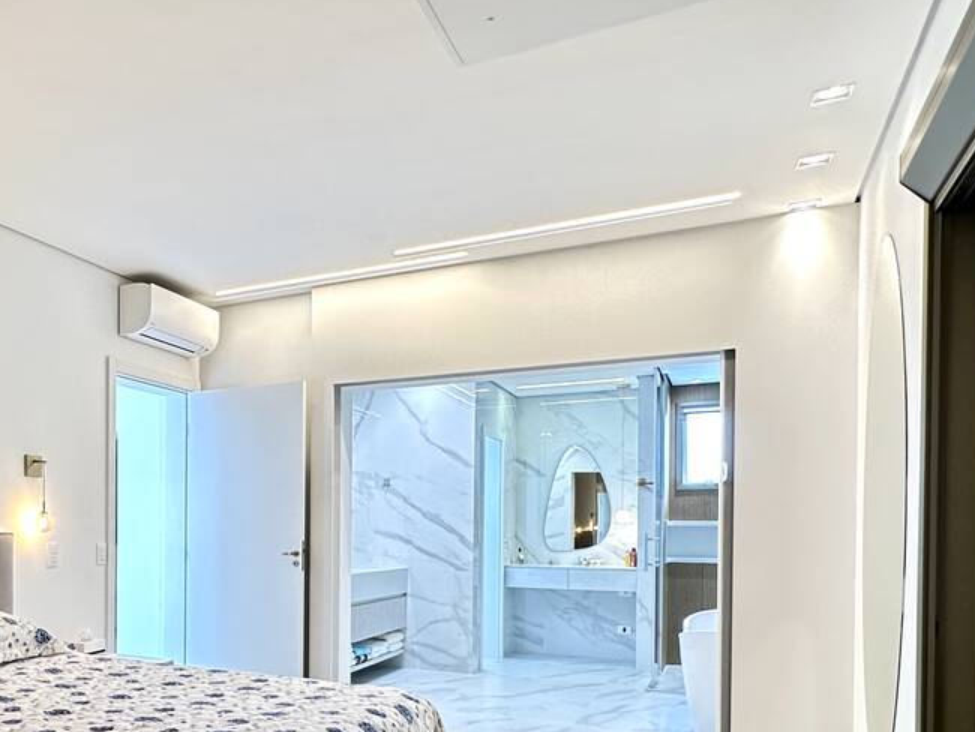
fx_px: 873
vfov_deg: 44.2
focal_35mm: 31
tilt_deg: -0.2
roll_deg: -0.3
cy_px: 537
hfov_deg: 54.0
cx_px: 180
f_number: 2.2
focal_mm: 2.22
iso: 250
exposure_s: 1/60
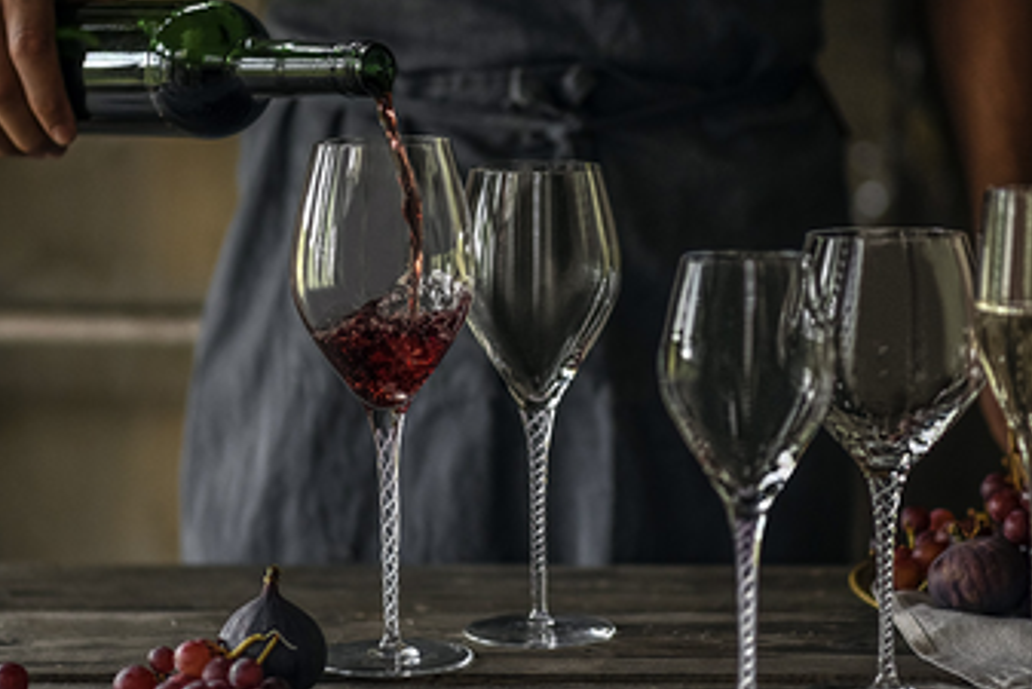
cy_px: 308
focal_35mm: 126
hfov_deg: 16.3
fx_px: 3613
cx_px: 554
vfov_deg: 10.9
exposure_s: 1/250
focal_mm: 85
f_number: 1.8
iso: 1000
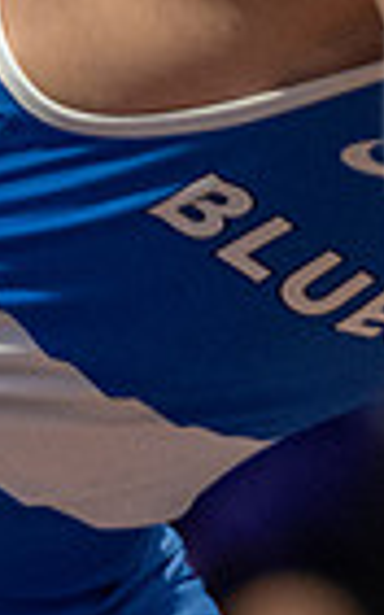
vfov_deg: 1.8
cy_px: 1031
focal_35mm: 1164
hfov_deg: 1.1
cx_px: -63
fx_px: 19510
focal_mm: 125
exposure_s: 1/1000
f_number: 2.8
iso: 3200
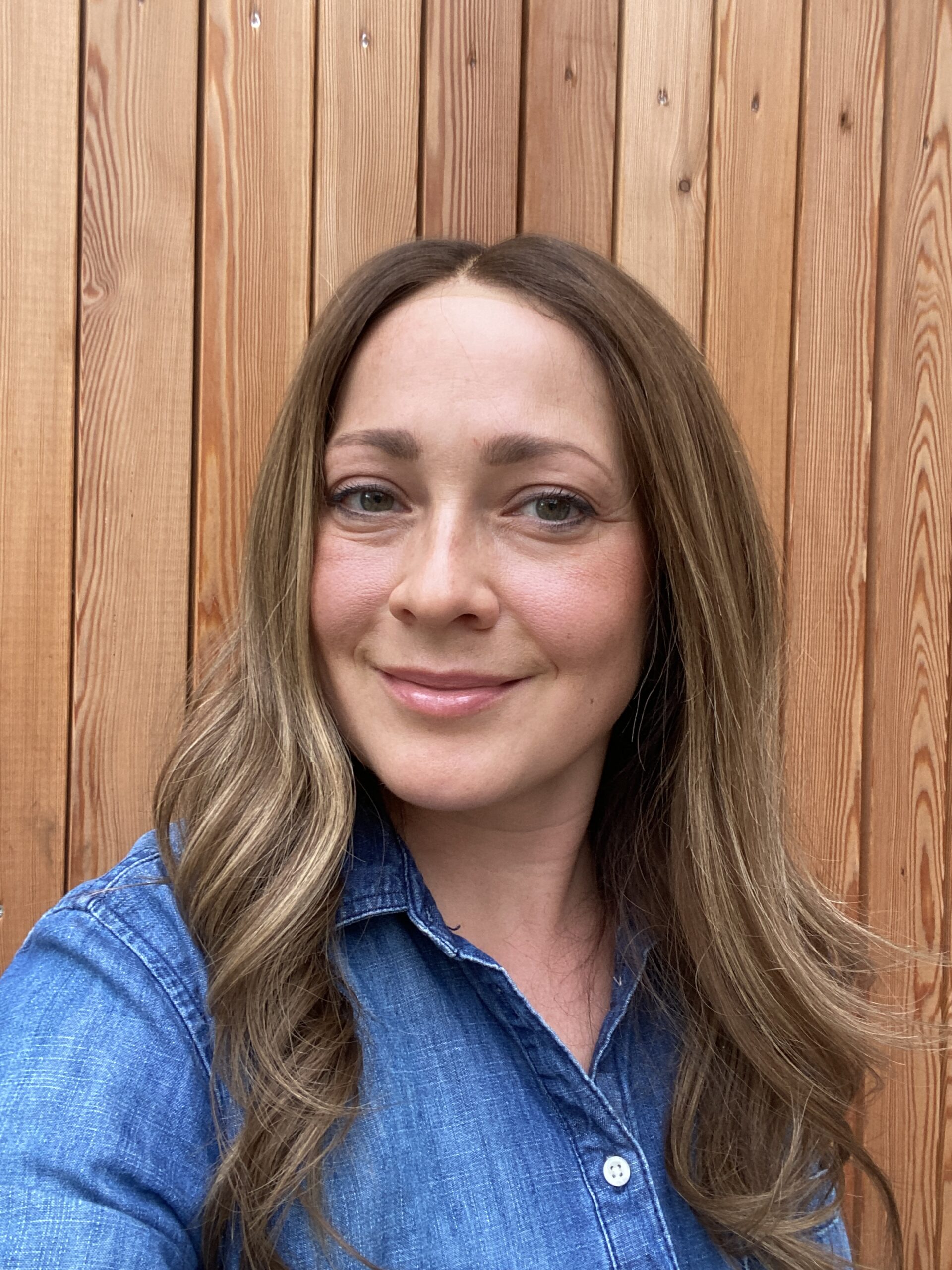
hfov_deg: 46.8
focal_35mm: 30
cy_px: 635
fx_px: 1100
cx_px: 476
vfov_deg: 60.0
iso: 100
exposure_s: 1/88
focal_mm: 2.71
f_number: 2.2
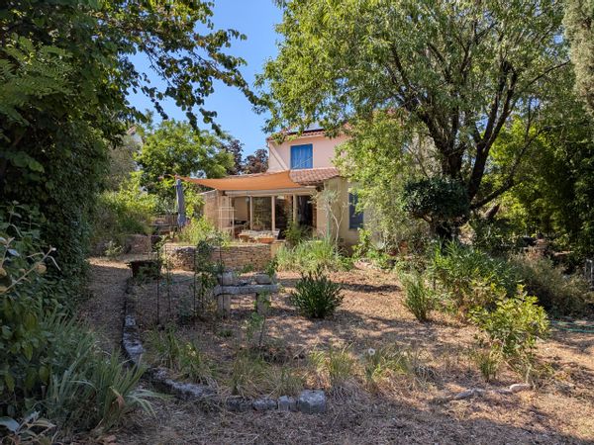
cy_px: 222
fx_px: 412
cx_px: 297
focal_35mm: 24
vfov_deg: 56.8
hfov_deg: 71.6
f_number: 1.7
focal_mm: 4.53
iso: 29
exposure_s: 1/1479
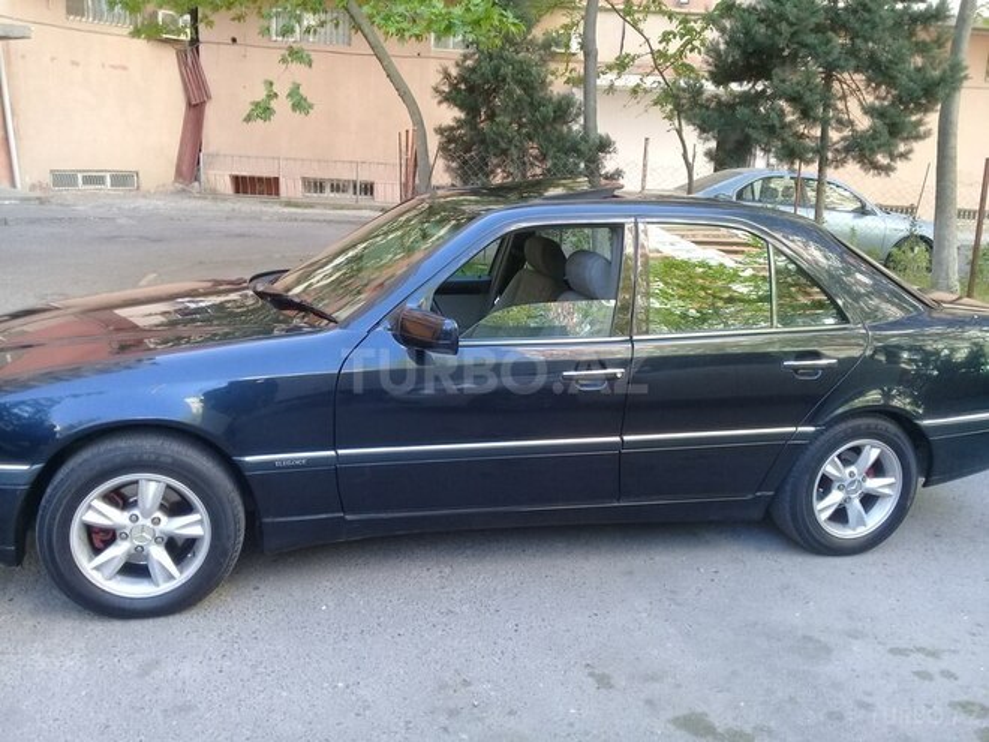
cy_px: 371
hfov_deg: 58.4
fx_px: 886
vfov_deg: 45.4
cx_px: 494
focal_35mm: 31
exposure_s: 1/50
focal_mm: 3.3
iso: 64
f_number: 2.2
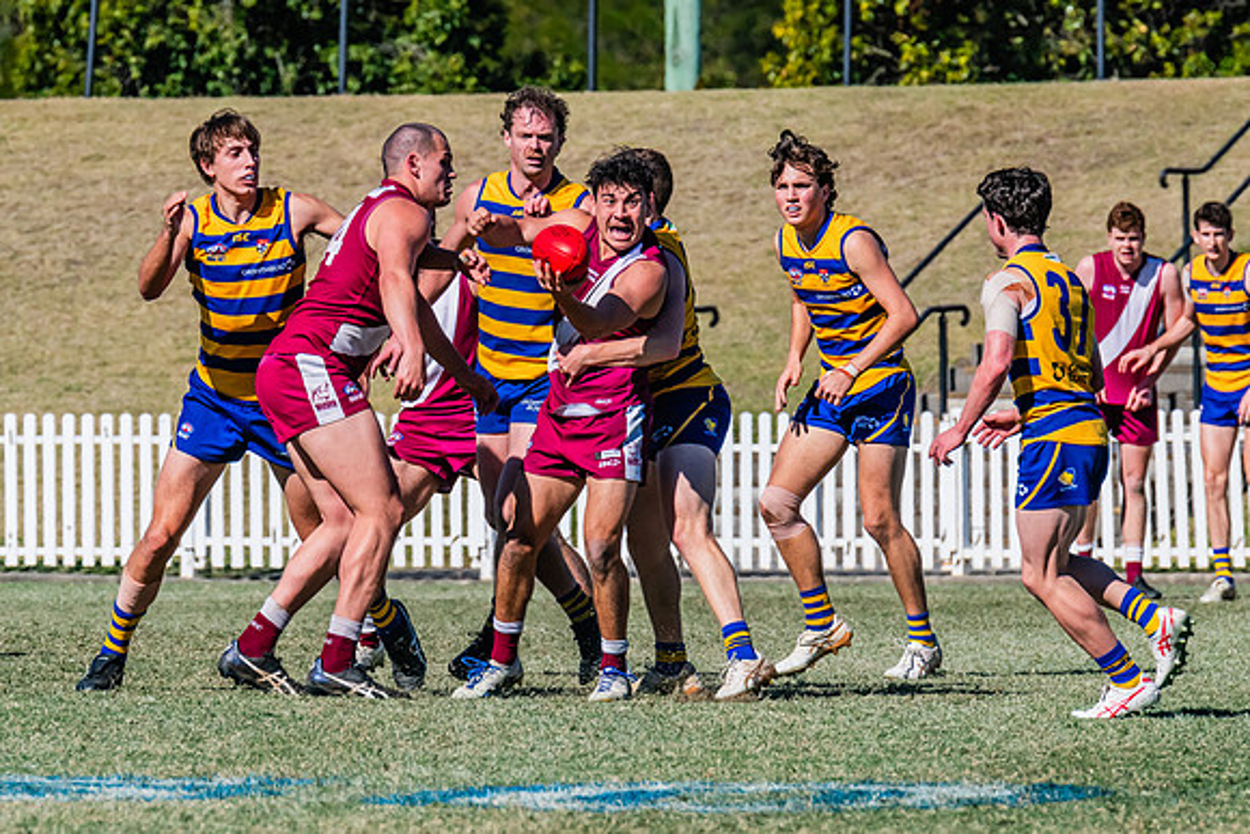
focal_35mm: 590
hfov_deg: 3.5
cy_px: 395
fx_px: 20483
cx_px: 474
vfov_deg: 2.3
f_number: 11
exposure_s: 1/1600
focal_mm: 420
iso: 800
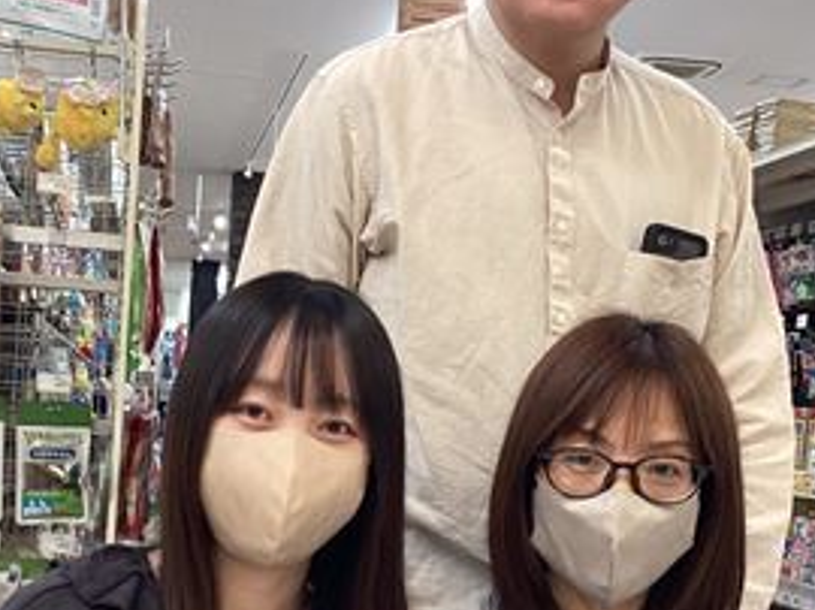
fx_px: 1623
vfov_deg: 21.1
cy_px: 468
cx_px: 347
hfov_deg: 28.2
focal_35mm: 69
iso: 125
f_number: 2.4
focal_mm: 3.3
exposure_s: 1/60
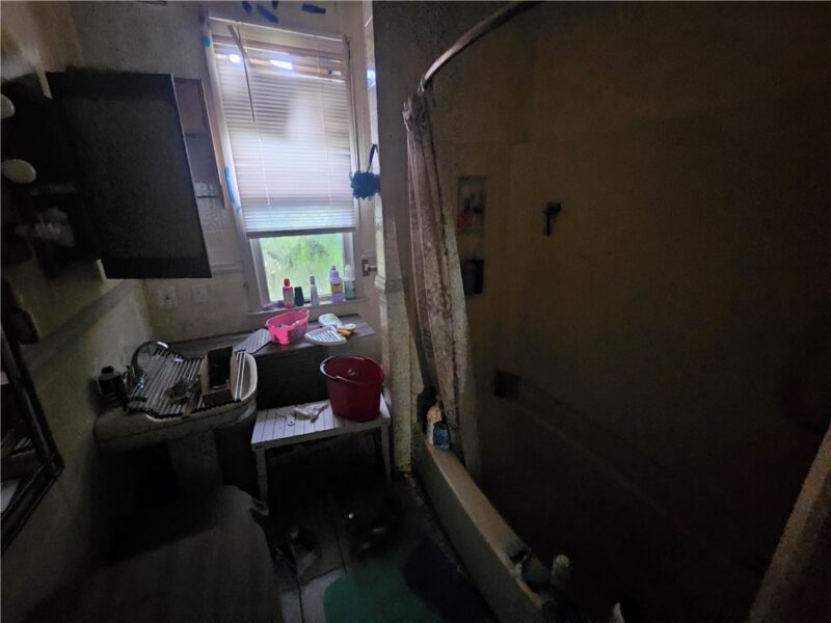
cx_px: 416
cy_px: 312
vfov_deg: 89.9
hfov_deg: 106.2
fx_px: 312
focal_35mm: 13
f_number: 2.2
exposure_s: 1/24
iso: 2500
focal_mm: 2.2
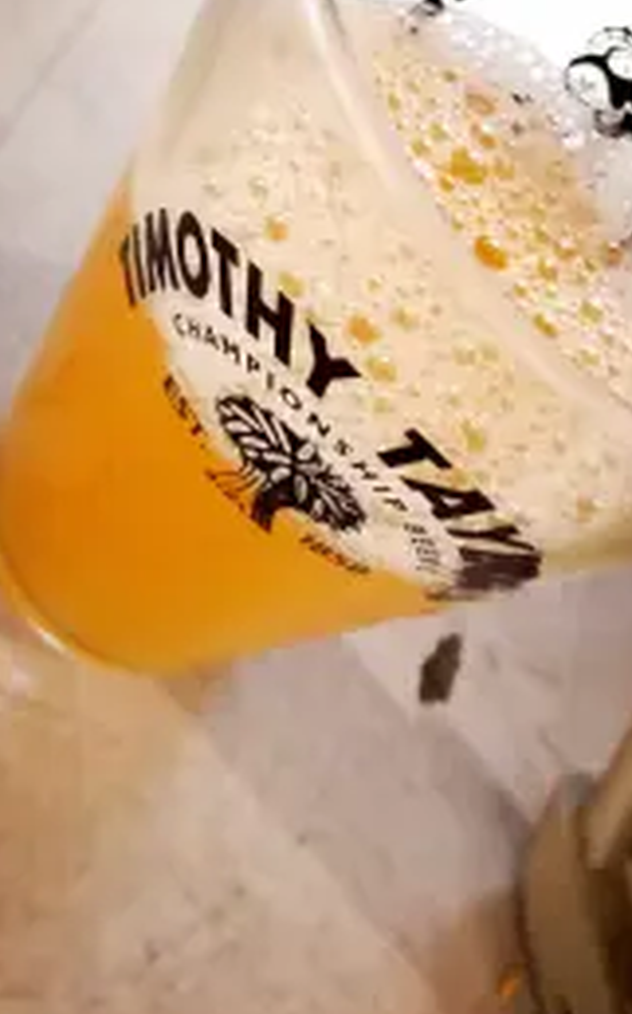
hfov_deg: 27.7
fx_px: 1269
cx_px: 444
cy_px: 334
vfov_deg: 42.9
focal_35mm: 46
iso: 612
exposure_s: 1/25.1
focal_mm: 3.54
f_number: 2
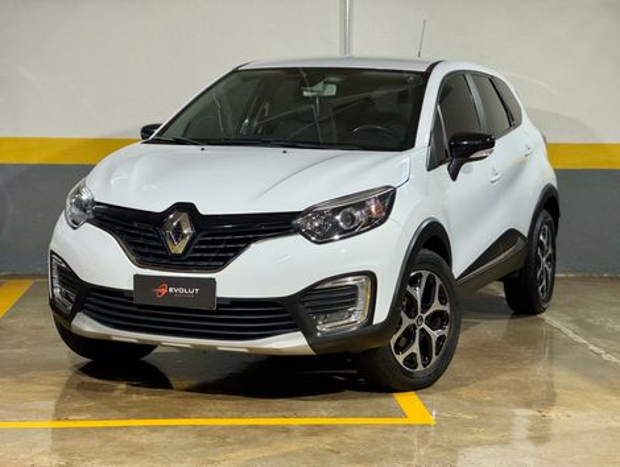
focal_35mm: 77
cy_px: 234
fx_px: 1381
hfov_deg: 25.3
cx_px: 310
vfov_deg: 19.2
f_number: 2.8
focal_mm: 9
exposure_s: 1/60
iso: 250
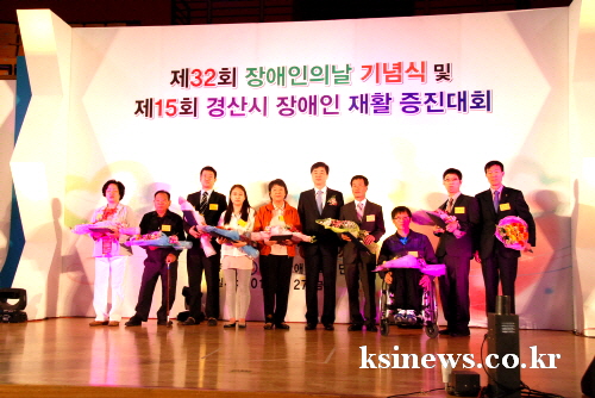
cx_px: 298
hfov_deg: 47.9
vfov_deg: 33.1
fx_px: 670
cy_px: 199
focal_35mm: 40
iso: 800
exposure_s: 1/125
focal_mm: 27
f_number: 5.6
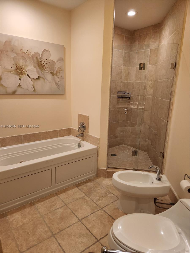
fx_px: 168
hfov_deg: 58.9
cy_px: 126
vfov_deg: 73.9
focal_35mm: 23
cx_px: 95
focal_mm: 5.4
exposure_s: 1/120
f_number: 1.8
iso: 160
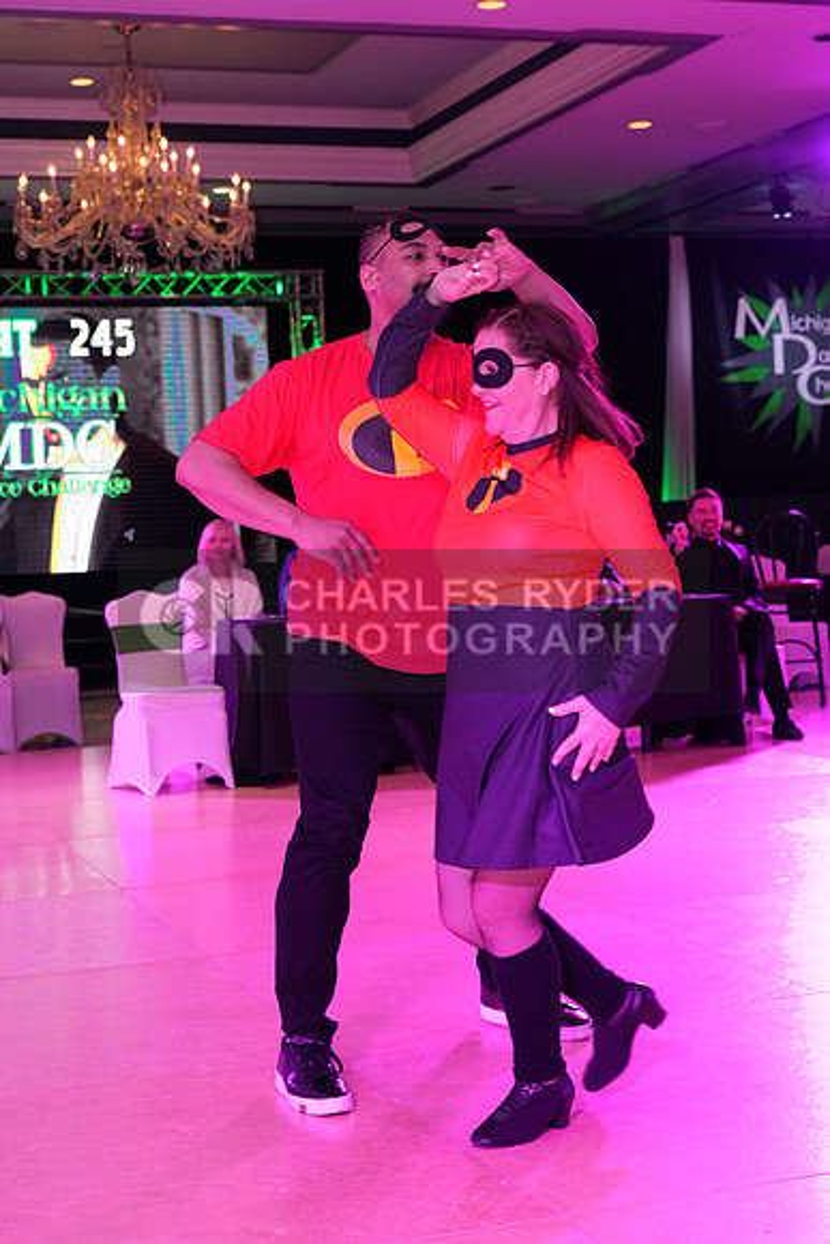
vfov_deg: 36.2
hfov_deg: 24.6
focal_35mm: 55
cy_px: 622
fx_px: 1901
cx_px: 415
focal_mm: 55
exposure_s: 1/250
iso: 2500
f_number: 5.6
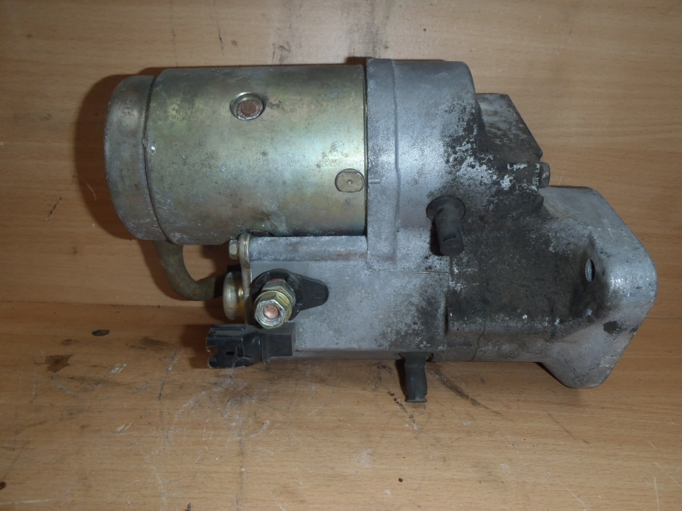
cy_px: 256
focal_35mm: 28
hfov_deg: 63.4
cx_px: 341
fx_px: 552
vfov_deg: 49.7
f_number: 3.9
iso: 100
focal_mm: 5
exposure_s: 1/30
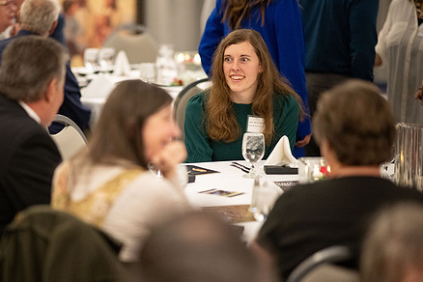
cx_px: 167
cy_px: 158
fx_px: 1633
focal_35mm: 139
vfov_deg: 9.9
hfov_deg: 14.7
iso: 3200
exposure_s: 1/320
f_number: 1.4
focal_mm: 105
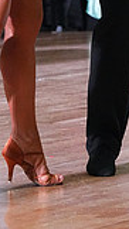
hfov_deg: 3.6
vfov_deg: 6.3
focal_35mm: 338
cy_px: -83
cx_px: 69
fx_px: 2058
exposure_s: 1/400
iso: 8000
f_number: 5
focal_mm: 90
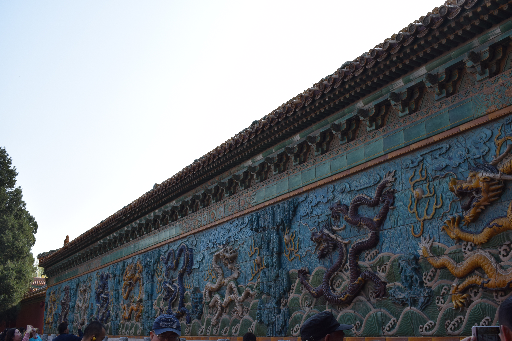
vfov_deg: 35.5
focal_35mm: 38
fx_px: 533
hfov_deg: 51.3
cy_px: 170
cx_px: 256
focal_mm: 25
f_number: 9
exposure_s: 1/320
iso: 200
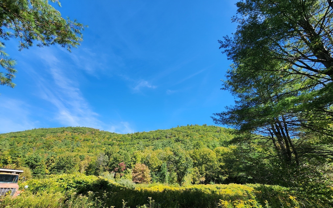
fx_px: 127
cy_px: 121
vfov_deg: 78.1
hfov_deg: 105.3
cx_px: 166
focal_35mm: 14
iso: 50
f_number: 2.2
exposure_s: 1/1016
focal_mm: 2.2
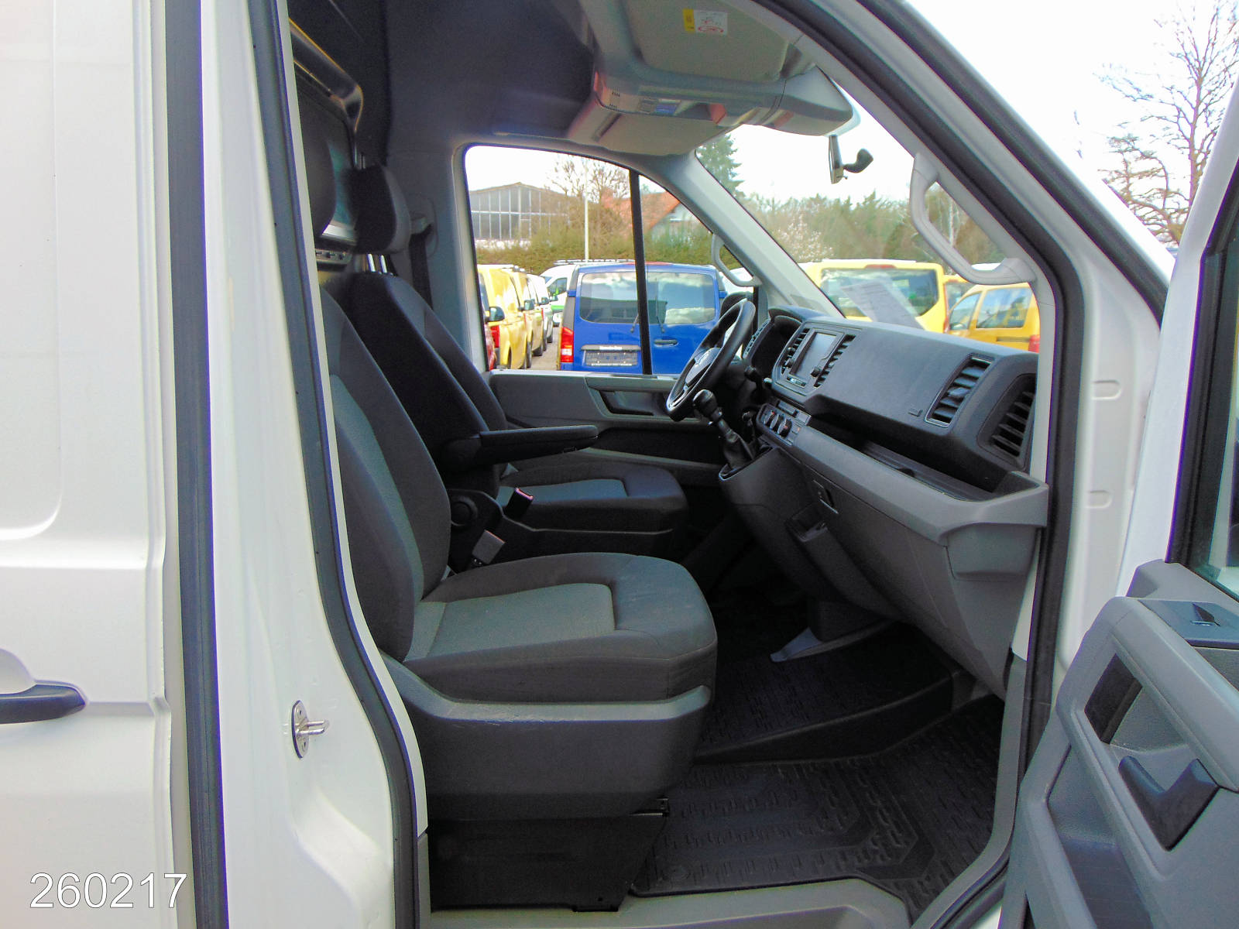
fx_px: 895
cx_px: 620
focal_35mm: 25
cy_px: 464
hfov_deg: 69.4
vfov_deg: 54.9
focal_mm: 4.5
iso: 80
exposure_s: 1/200
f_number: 3
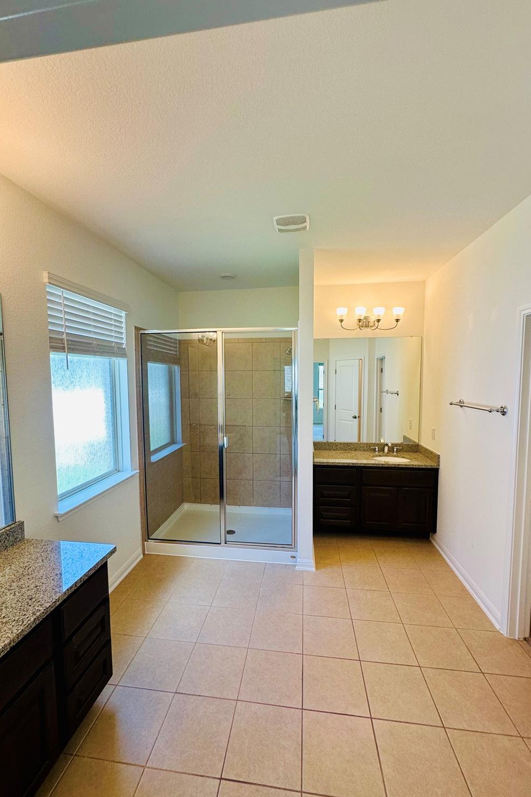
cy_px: 403
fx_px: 332
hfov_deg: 77.3
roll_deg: -0.7
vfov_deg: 100.4
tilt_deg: -3.8
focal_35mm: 15
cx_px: 260
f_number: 2.2
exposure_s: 1/120
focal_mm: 2.22
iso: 100
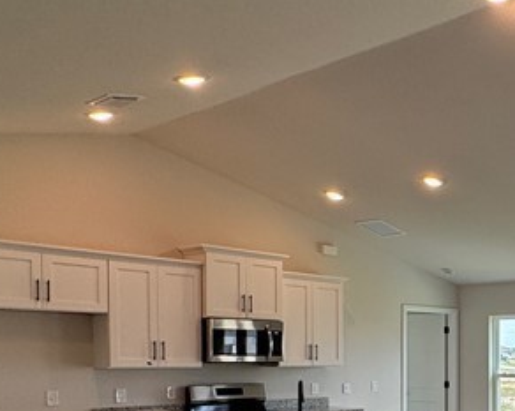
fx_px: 731
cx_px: 594
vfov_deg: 29.9
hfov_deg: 32.9
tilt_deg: -0.8
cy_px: 381
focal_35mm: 48
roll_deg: -0.5
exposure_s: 1/120
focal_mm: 2.22
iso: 50
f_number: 2.2
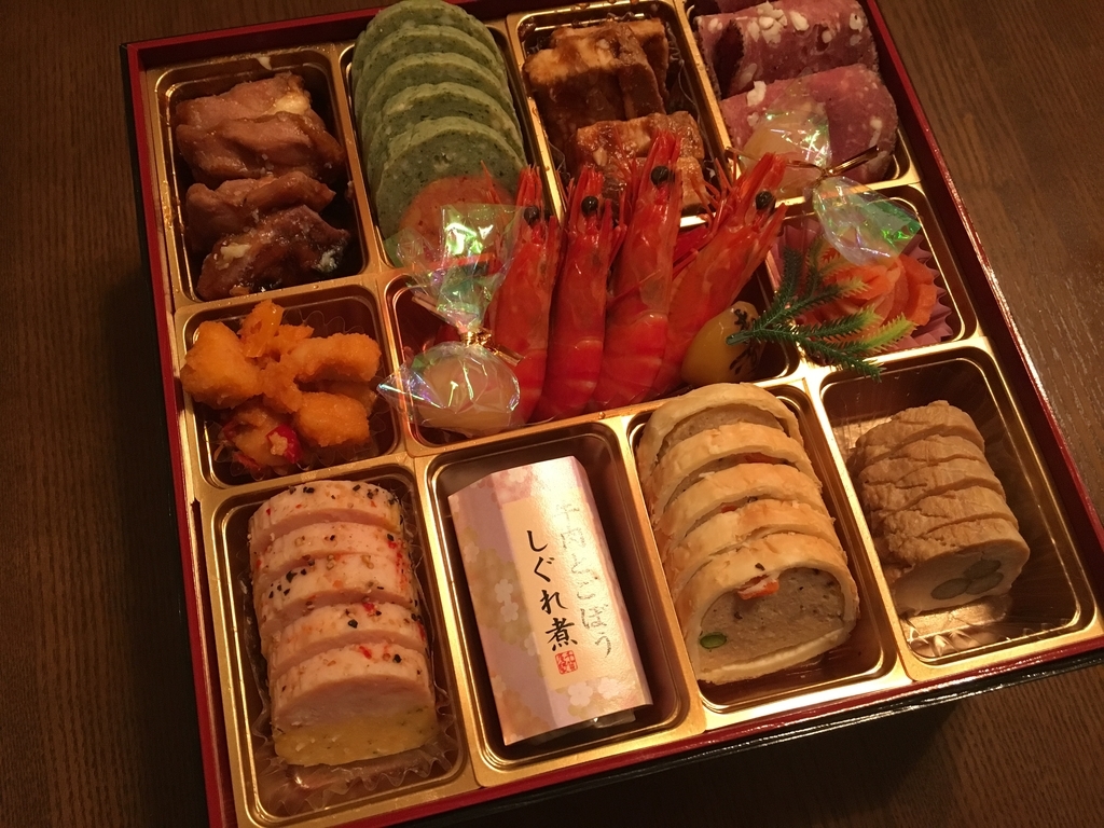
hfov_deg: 61.7
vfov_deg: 48.2
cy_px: 414
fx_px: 925
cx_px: 552
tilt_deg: -70.0
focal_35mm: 29
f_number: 2.2
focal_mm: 4.15
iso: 200
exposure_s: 1/30
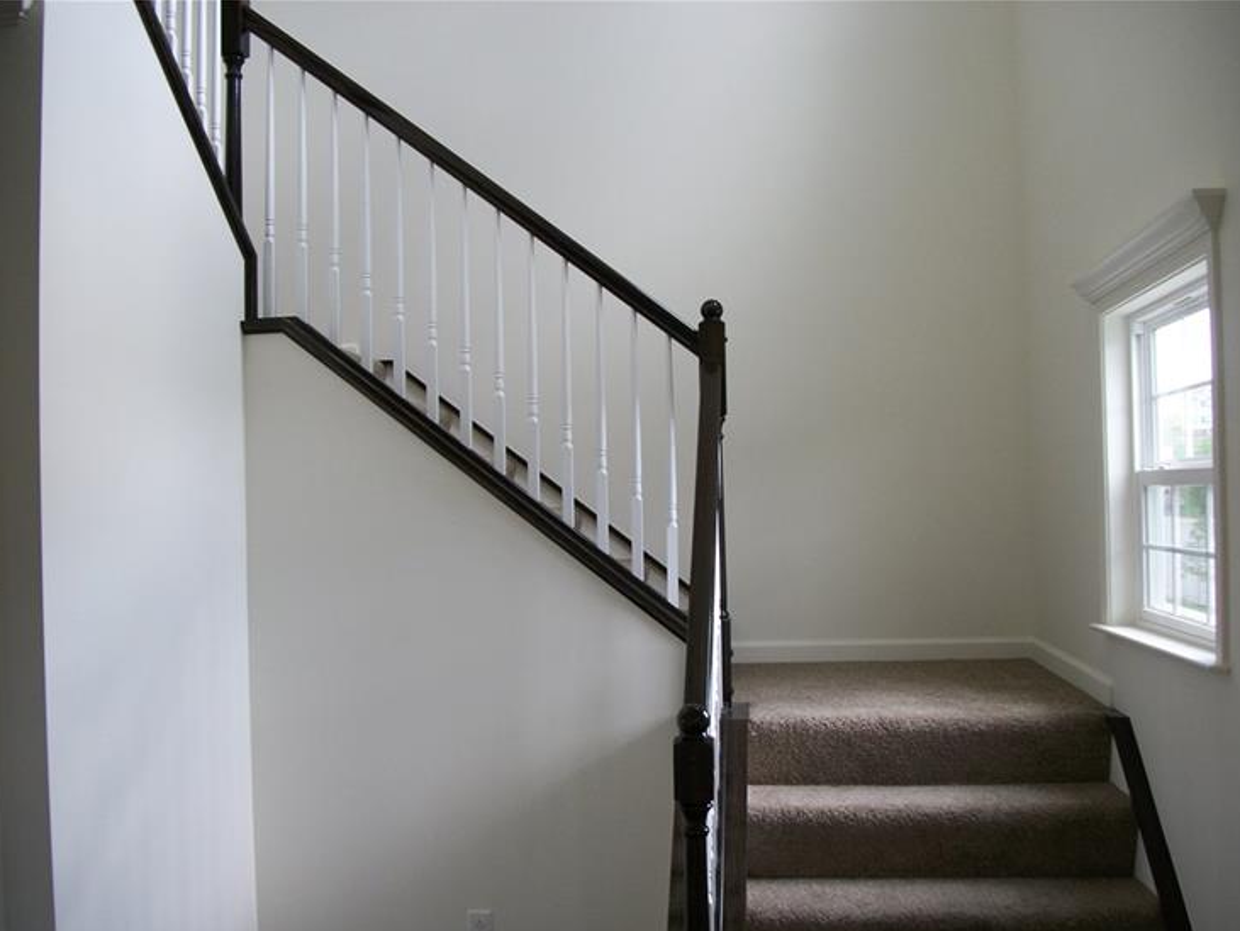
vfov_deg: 40.7
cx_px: 587
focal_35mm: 35
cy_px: 507
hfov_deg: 52.6
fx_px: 1254
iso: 80
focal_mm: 5.7
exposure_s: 1/80
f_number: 2.9
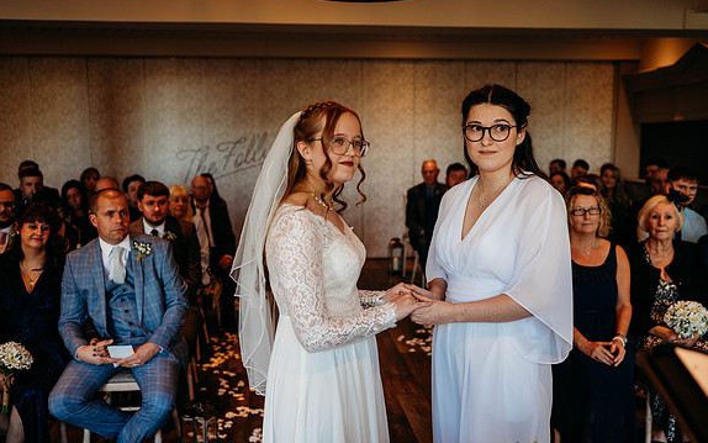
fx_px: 695
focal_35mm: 36
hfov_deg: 54.0
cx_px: 356
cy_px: 227
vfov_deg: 35.3
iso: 320
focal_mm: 35
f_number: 2.5
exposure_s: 1/200
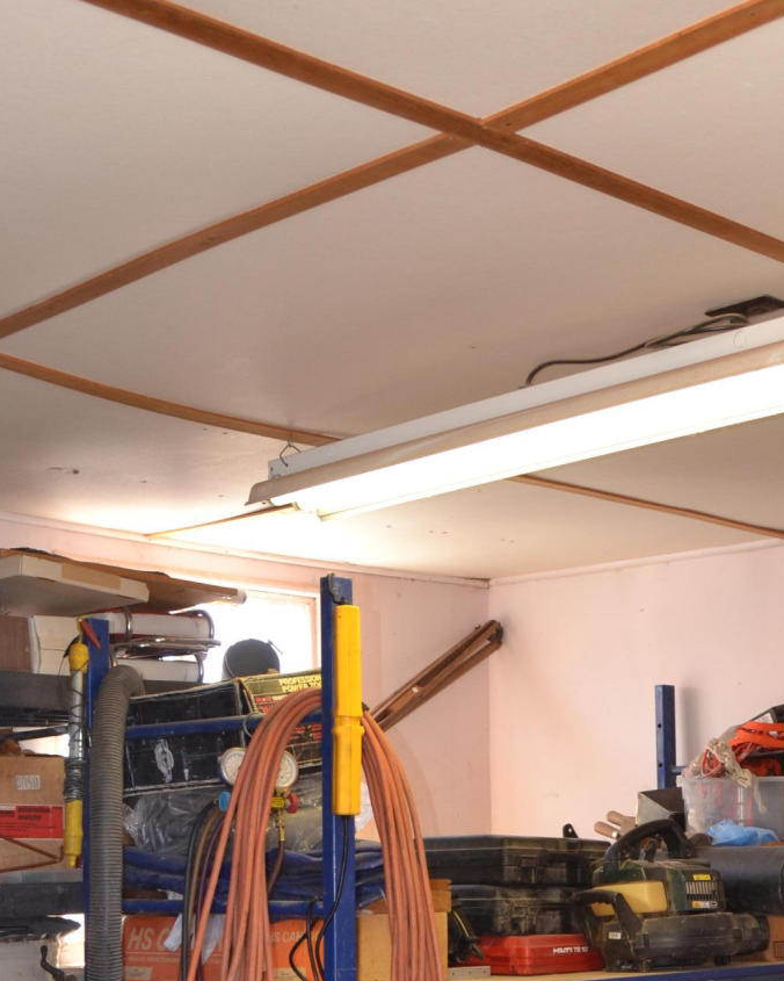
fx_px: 1740
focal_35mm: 60
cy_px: 938
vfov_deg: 29.7
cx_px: 484
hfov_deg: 25.3
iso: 400
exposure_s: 1/80
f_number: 4
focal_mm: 18
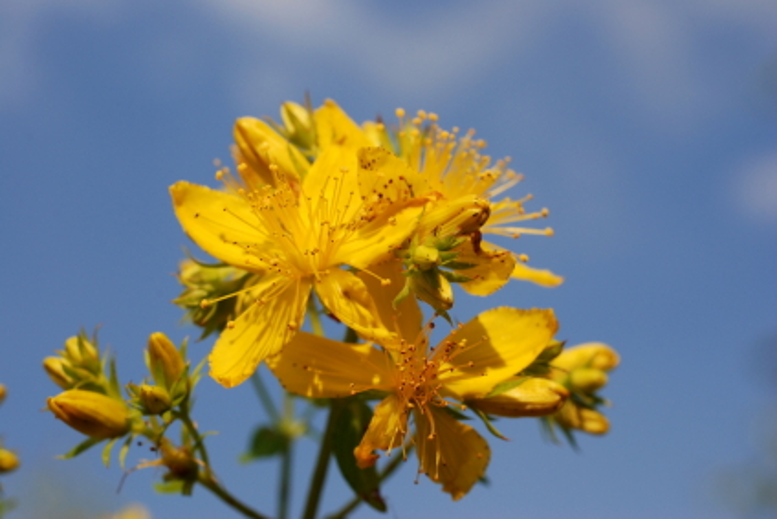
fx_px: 1619
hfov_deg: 27.0
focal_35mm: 75
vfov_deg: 18.2
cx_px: 388
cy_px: 260
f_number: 9
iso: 200
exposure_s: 1/320
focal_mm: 50
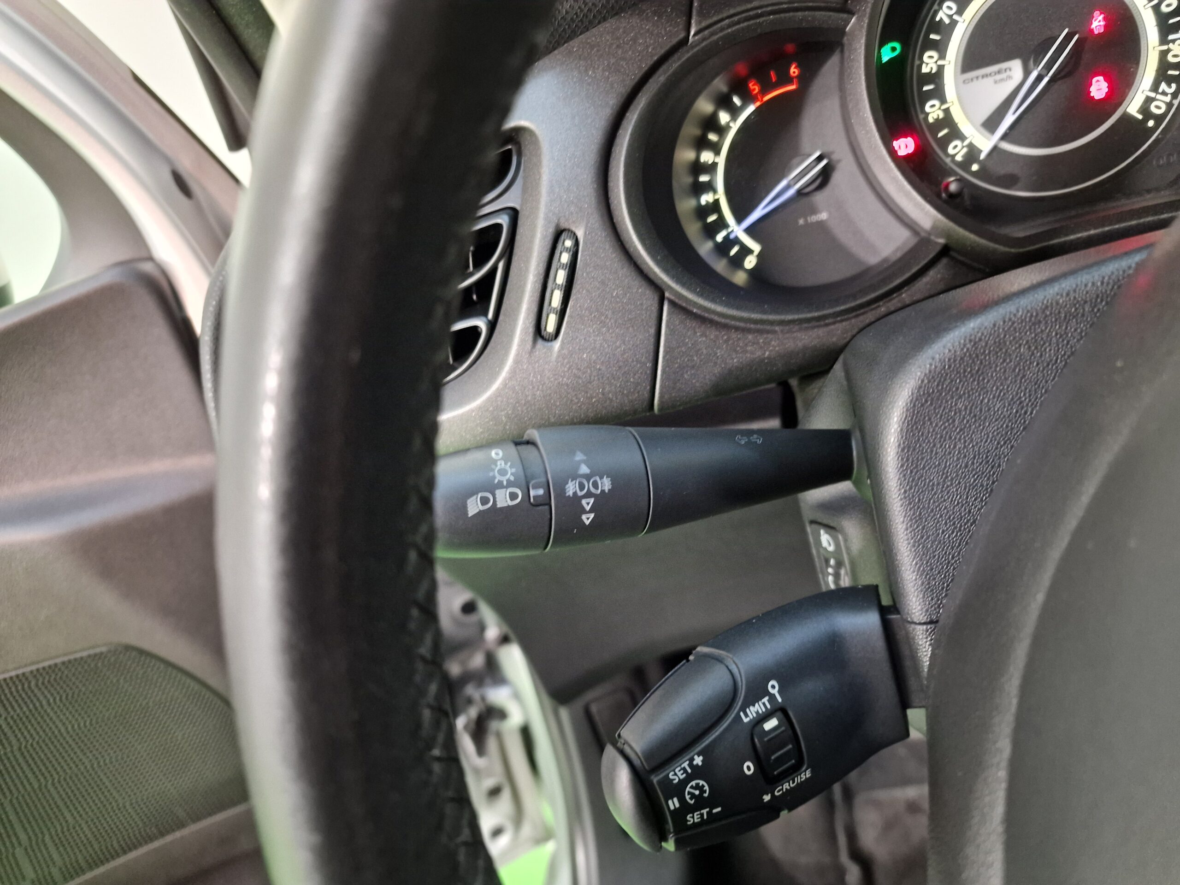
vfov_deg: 58.9
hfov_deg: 73.9
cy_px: 442
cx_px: 590
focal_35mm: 23
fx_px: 784
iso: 500
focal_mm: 6.4
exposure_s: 1/33
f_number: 1.8
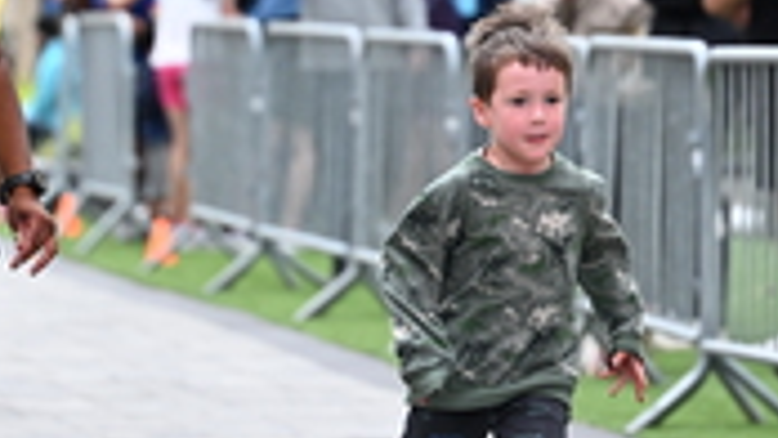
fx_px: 7161
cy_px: 4
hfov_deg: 6.2
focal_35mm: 347
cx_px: 347
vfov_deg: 3.5
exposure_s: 1/2500
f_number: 2.8
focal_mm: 105
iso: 640
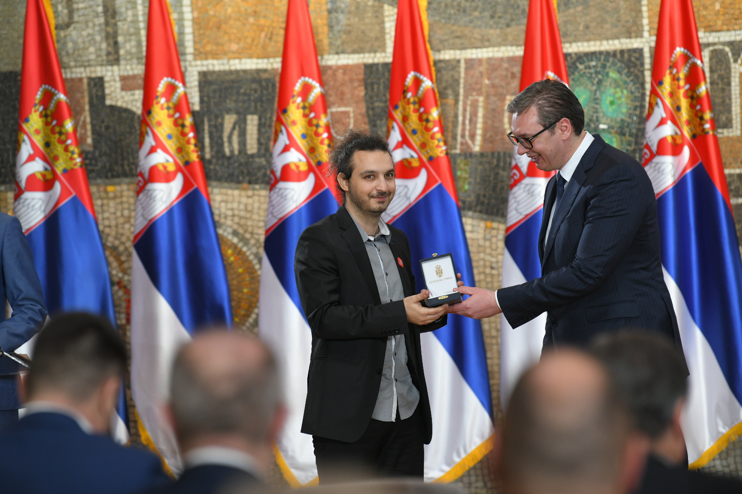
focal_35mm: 200
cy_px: 247
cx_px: 371
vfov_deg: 6.9
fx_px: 4122
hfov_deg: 10.3
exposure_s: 1/500
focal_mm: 200
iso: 1250
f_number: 4
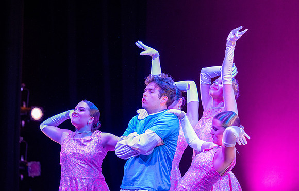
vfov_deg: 7.7
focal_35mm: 173
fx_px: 1422
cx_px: 153
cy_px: 77
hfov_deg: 12.0
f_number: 3.5
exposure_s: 1/320
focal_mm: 150
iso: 1600
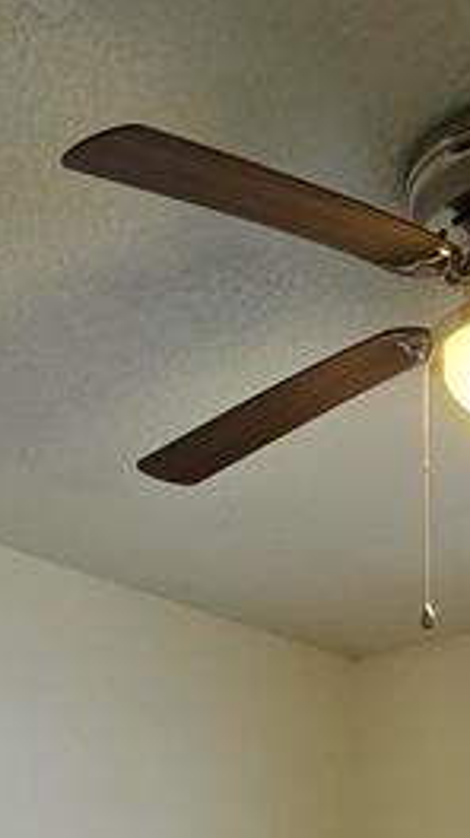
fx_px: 1222
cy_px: 1108
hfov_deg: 21.4
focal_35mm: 55
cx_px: 394
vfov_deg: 29.8
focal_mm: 2.2
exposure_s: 1/60
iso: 160
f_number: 2.2
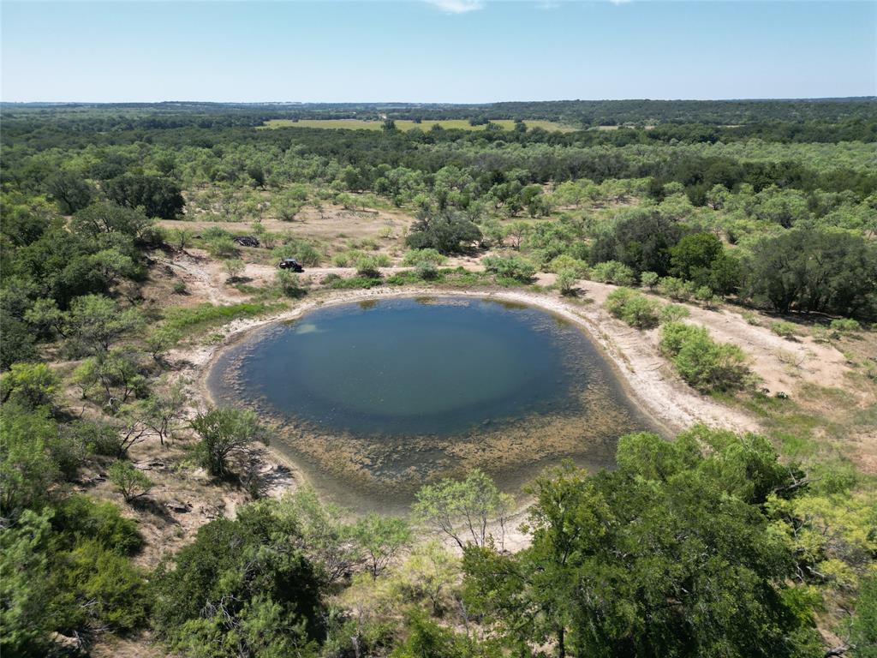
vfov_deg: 56.8
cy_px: 329
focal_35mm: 24
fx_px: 608
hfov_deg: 71.6
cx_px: 438
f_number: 1.7
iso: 140
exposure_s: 1/2500
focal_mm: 6.72
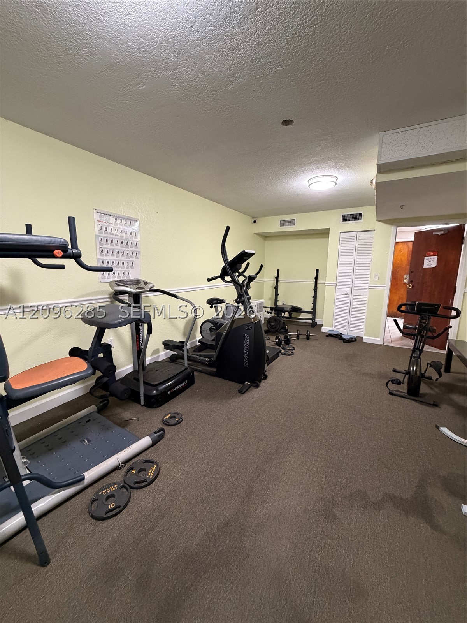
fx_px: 252
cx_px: 234
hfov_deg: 85.7
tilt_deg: -10.0
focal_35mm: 14
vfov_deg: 102.1
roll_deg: -0.9
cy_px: 312
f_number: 2.2
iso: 640
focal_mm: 2.22
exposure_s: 1/60
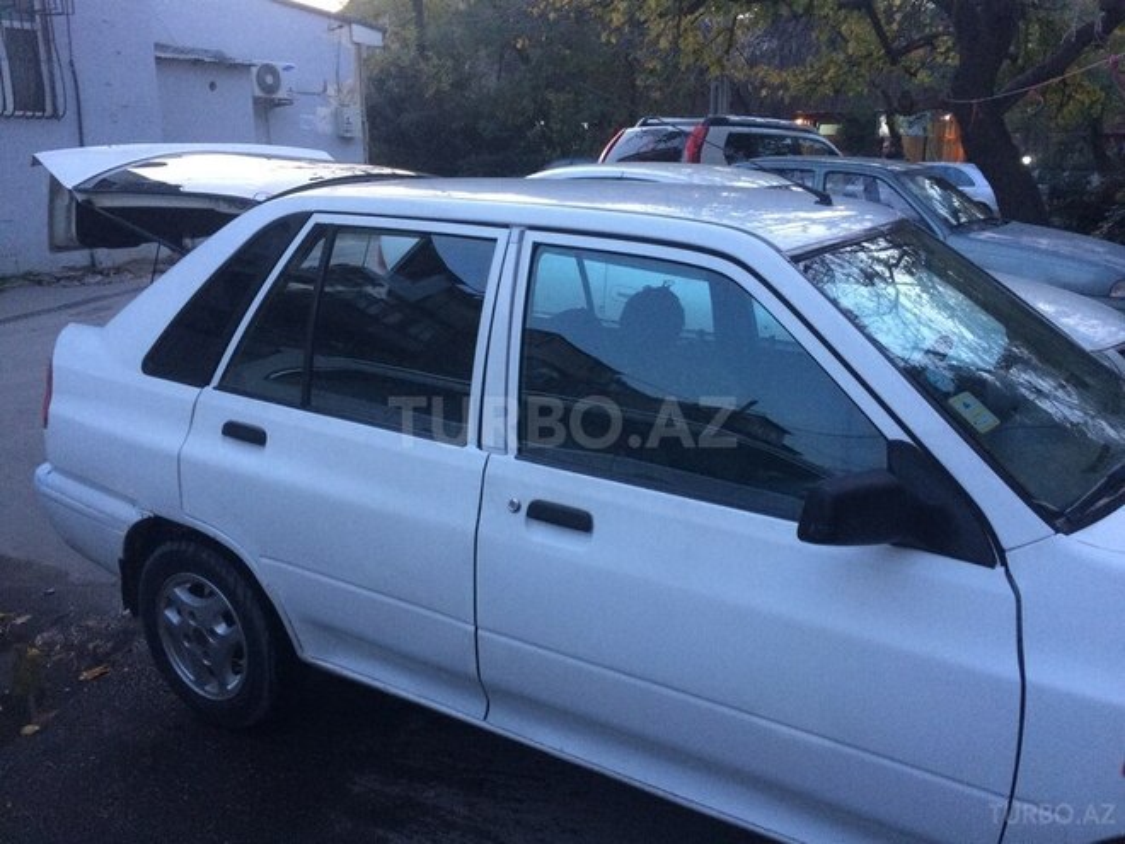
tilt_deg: -15.7
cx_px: 562
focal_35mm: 29
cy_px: 422
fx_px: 942
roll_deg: +0.4
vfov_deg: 48.2
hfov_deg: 61.7
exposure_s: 1/33
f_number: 2.2
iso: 250
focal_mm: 4.15
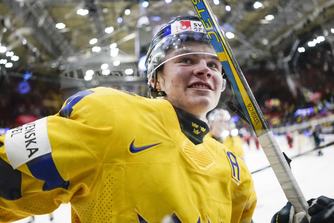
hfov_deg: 54.4
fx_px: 325
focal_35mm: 35
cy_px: 112
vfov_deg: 37.9
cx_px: 167
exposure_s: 1/2000
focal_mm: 35
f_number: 2.8
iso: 3200
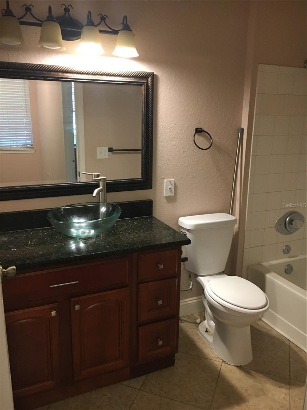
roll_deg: -1.7
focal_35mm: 29
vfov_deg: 61.7
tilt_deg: -14.0
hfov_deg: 48.2
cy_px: 205
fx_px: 343
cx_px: 154
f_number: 2.2
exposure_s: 1/30
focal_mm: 4.15
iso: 160
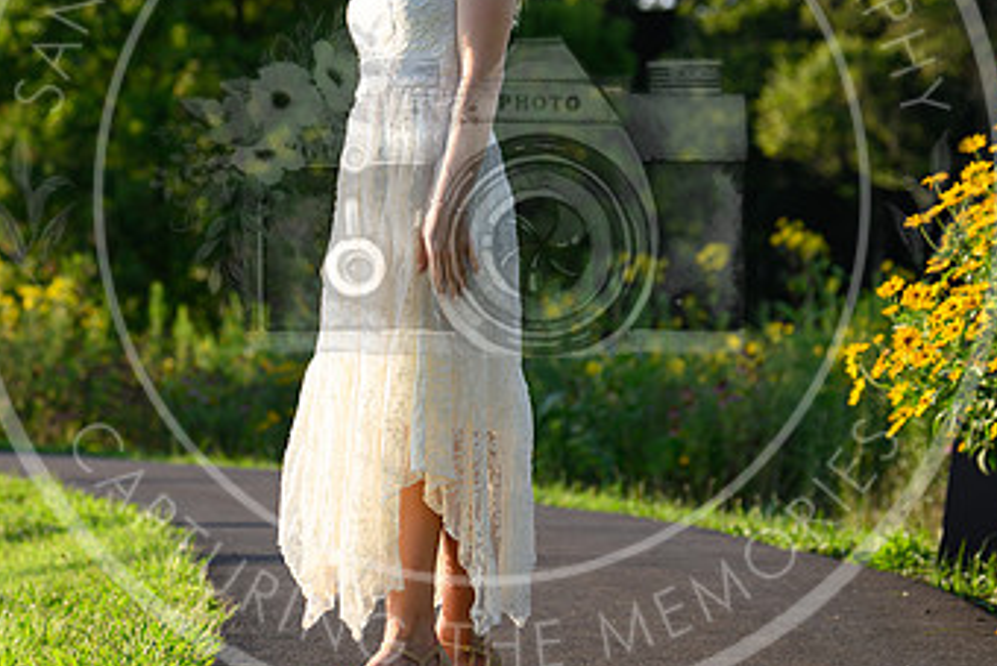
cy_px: 247
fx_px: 4544
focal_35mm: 164
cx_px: 299
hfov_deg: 12.5
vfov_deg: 8.4
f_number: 3.2
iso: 64
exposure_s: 1/400
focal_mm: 79
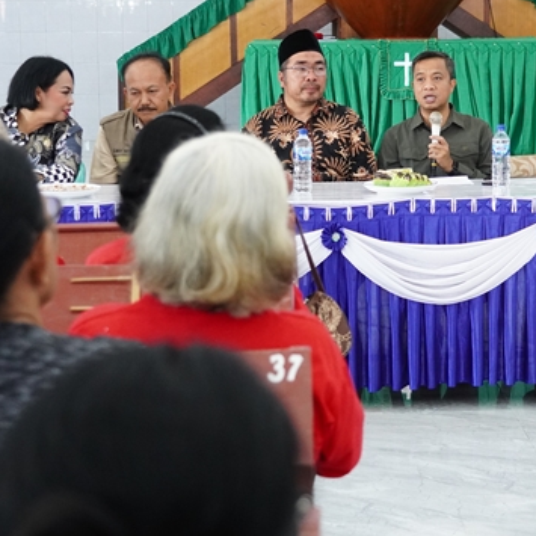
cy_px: 220
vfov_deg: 18.9
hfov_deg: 18.8
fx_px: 1612
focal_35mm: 92
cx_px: 402
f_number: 4
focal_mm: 40
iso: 2500
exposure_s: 1/80
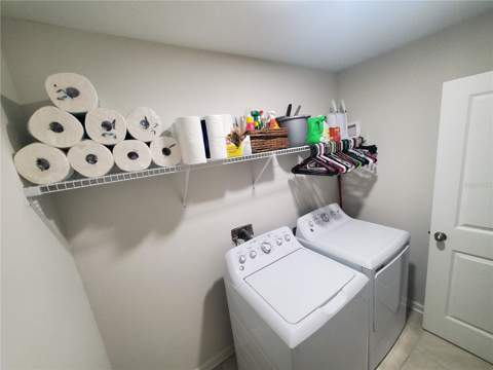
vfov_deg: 89.9
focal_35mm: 13
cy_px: 185
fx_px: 185
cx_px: 246
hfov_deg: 106.2
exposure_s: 1/60
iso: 640
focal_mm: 1.8
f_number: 2.2
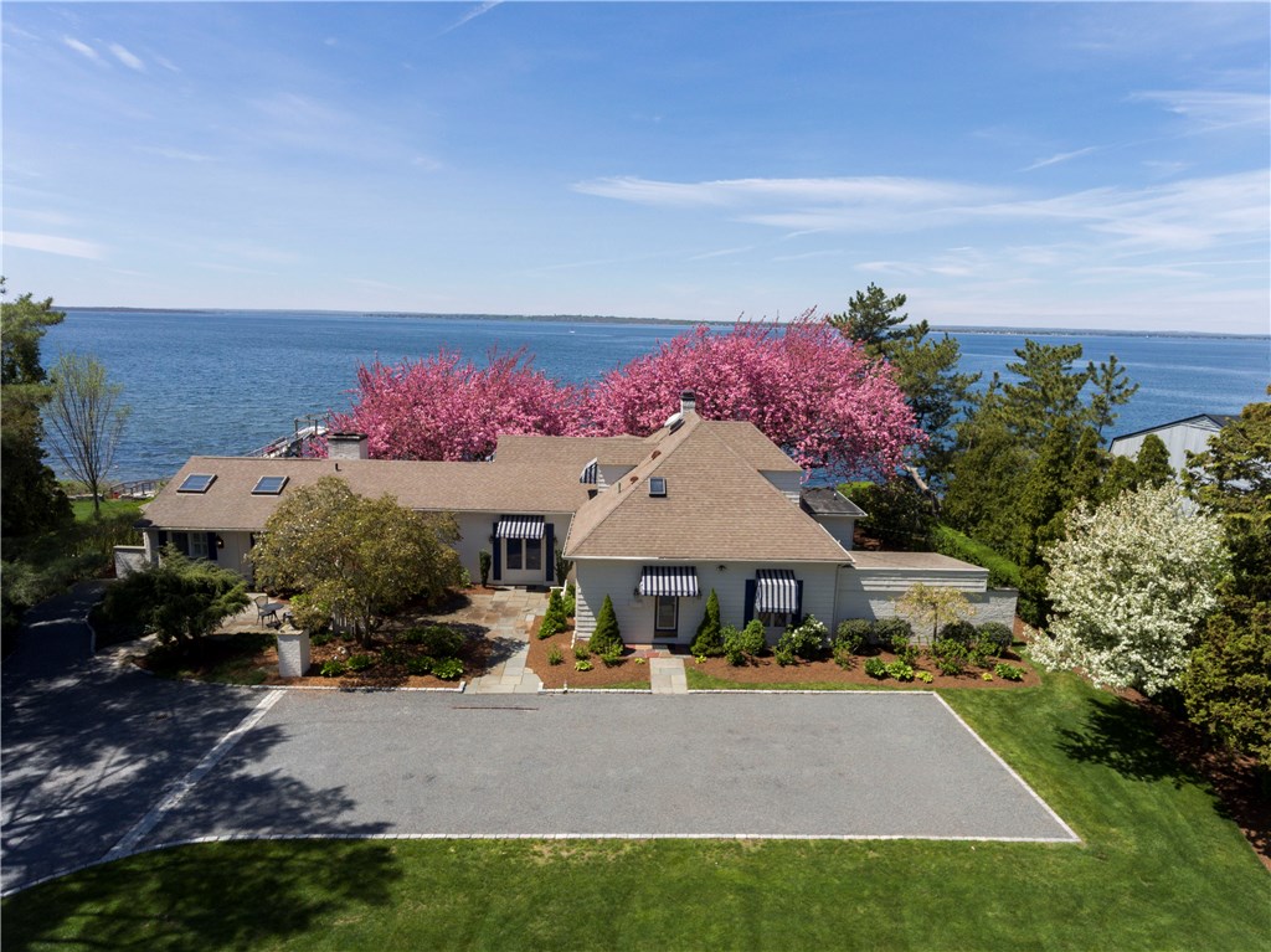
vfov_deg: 65.9
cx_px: 636
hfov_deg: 81.8
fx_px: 734
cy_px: 476
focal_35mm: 20
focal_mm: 3.61
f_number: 2.8
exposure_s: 1/800
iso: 100
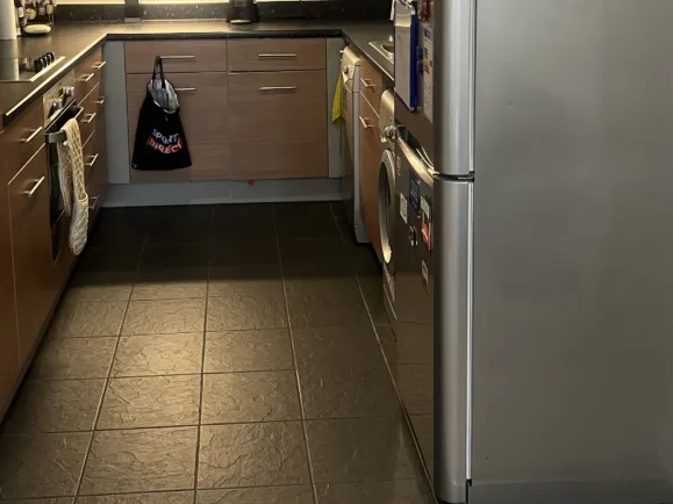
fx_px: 894
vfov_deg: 30.4
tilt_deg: -9.7
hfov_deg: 41.2
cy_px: 70
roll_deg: +1.4
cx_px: 289
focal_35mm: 46
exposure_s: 1/50
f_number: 1.5
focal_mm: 5.7
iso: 200
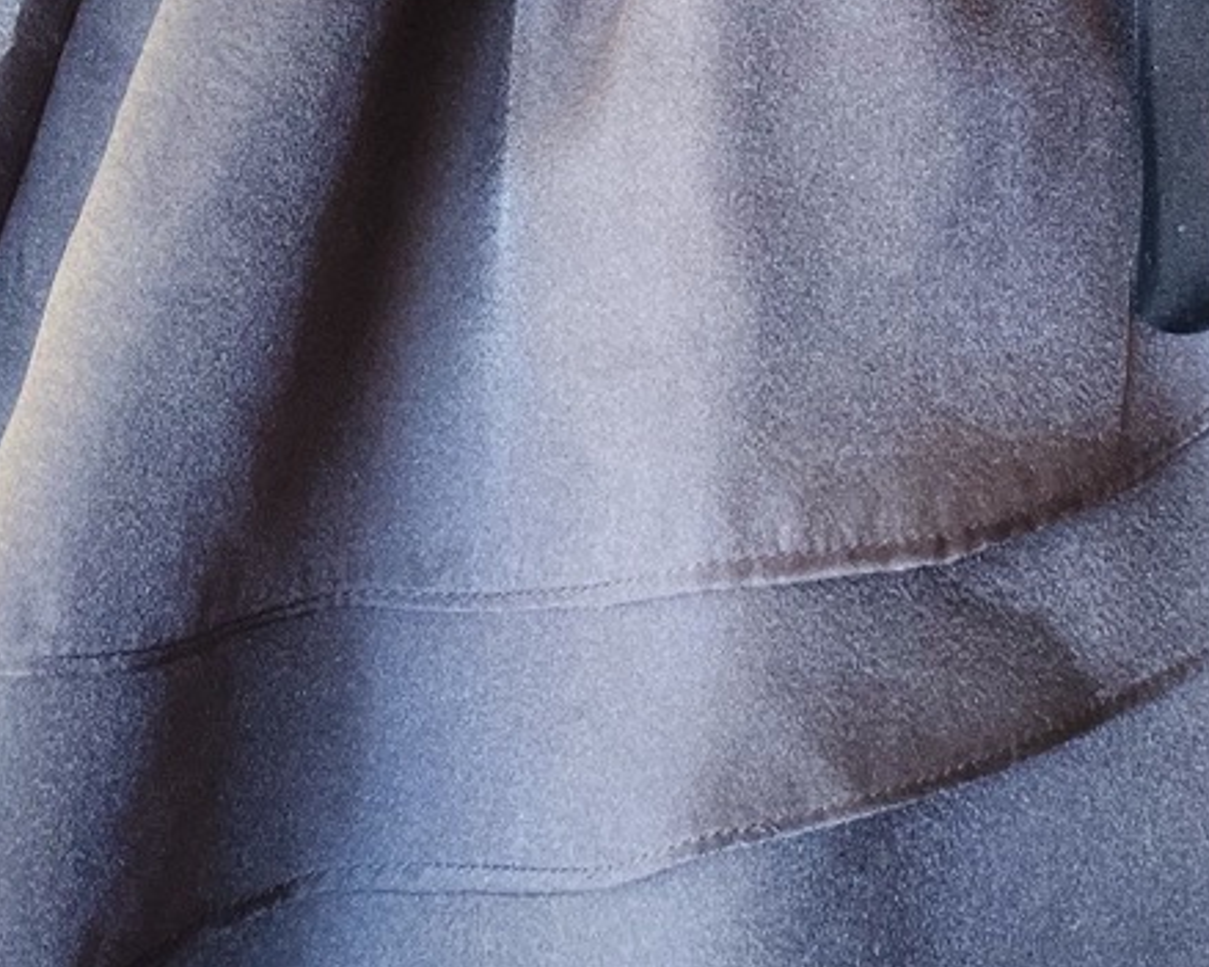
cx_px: 936
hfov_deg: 25.4
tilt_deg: -82.9
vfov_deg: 20.1
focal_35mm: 74
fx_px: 2647
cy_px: 6
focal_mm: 4.2
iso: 125
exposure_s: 1/121
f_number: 1.6
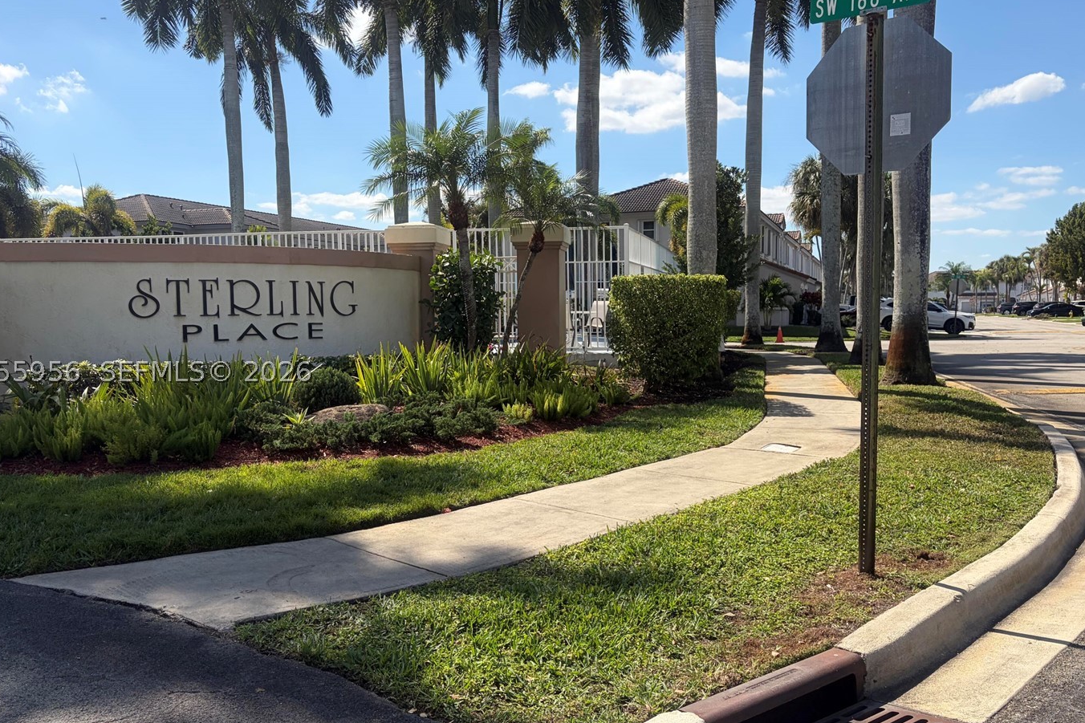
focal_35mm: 32
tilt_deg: -4.0
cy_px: 372
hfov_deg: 58.7
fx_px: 964
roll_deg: +0.1
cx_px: 558
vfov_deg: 41.1
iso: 50
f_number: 1.6
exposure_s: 1/2865
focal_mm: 5.96
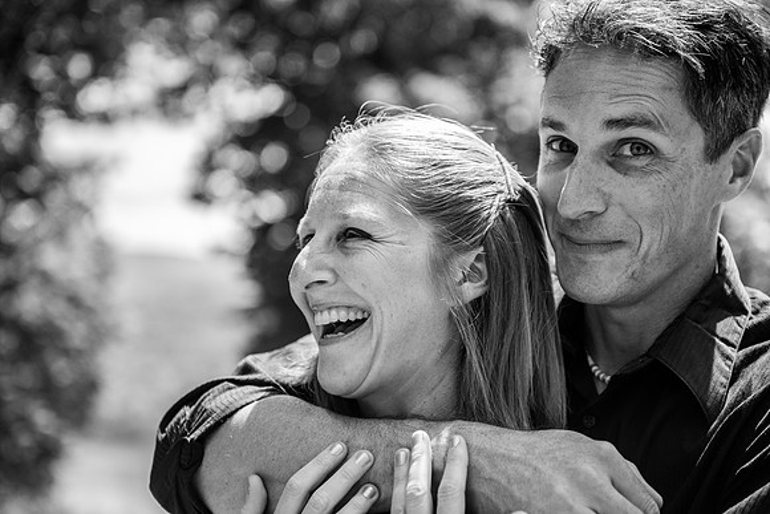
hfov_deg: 28.8
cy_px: 257
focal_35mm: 70
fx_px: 1498
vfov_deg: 19.5
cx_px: 385
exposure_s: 1/2500
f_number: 2.8
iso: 500
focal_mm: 70
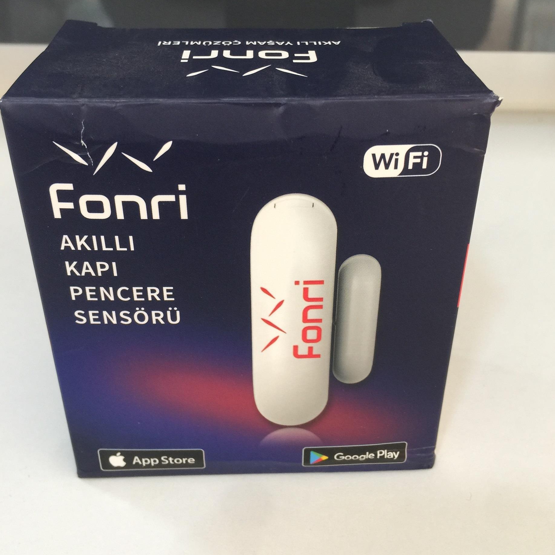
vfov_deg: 47.1
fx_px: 635
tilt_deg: -28.9
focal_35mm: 35
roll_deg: +0.4
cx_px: 274
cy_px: 240
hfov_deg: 47.2
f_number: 2.2
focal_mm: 4.15
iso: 50
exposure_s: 1/33
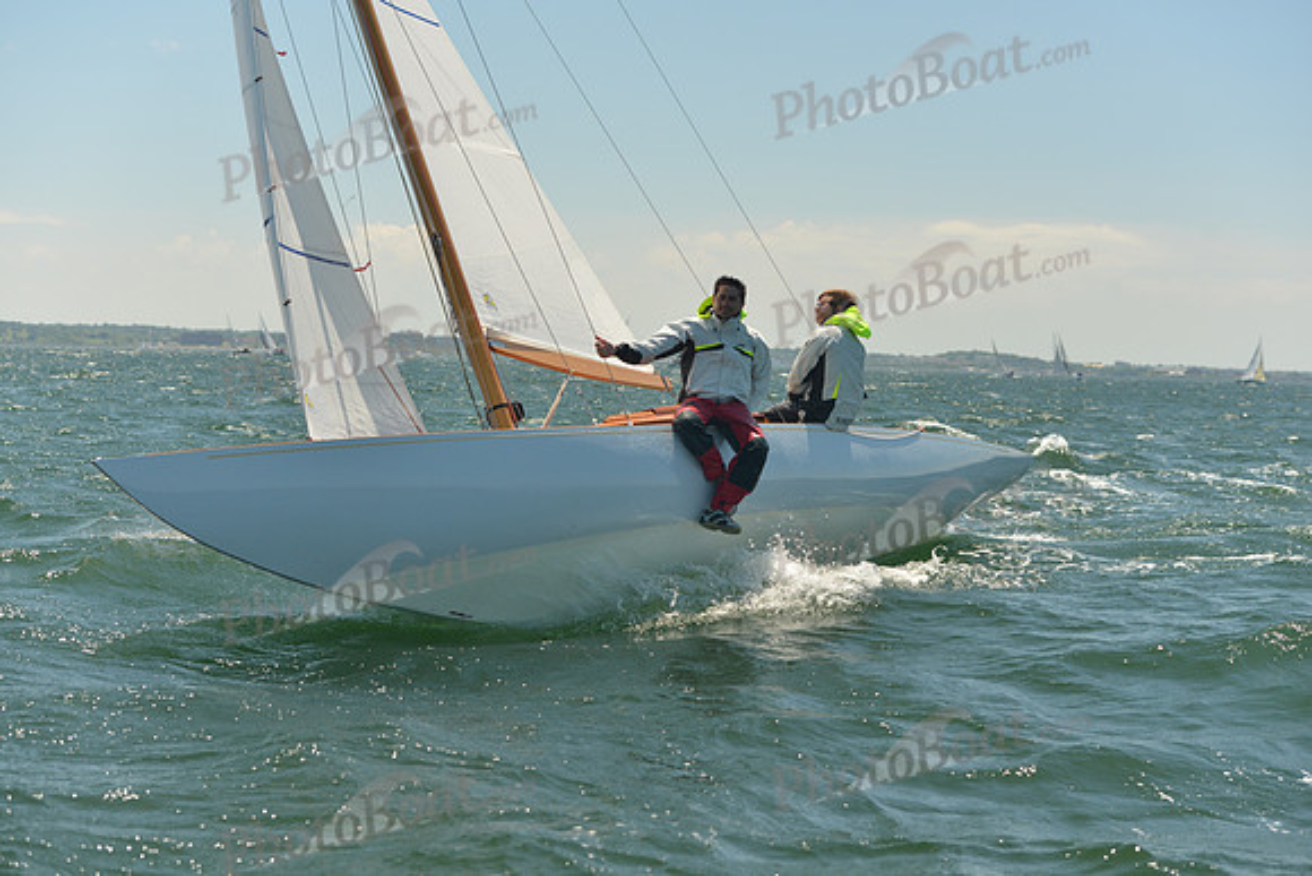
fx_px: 2552
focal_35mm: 70
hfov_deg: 28.8
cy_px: 438
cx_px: 656
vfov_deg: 19.5
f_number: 4.5
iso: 400
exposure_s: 1/800
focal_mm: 70
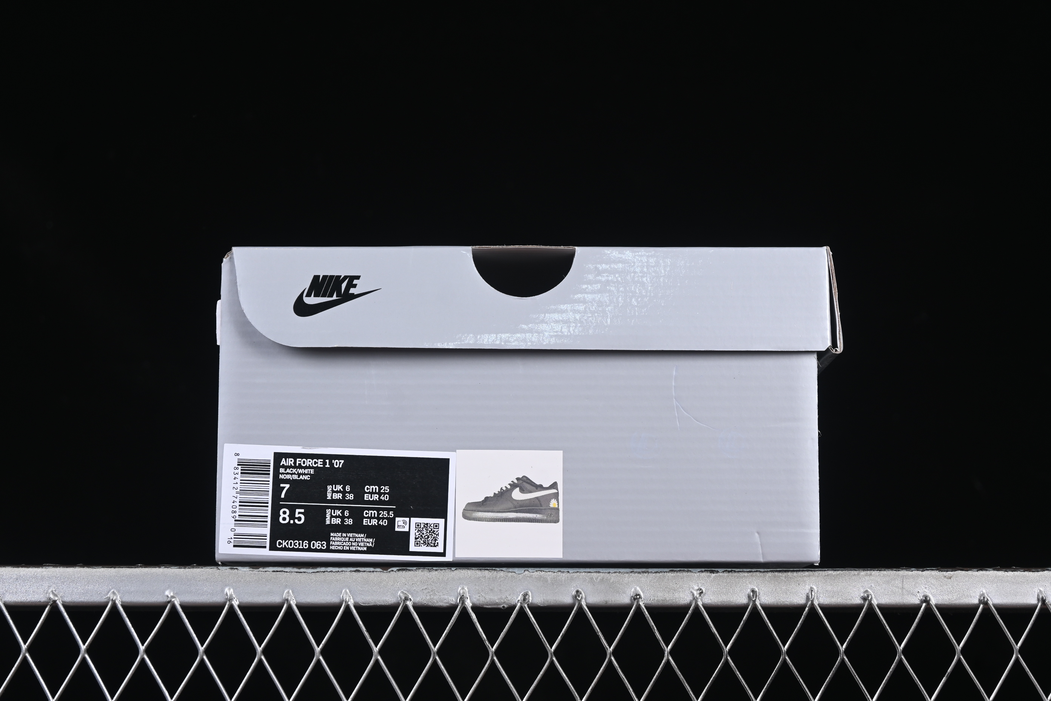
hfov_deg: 27.0
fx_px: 2189
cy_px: 350
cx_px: 526
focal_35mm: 75
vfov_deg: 18.2
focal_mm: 50
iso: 160
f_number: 7.1
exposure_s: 1/60
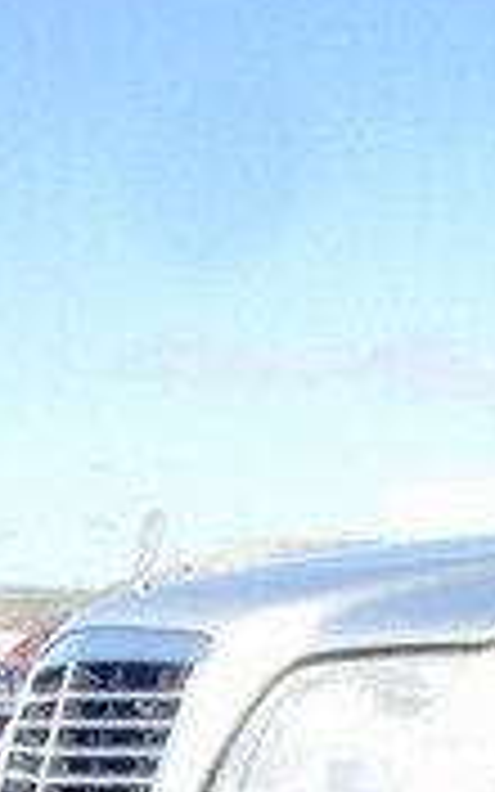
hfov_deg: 8.7
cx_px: 1359
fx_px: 2828
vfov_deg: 15.5
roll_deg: -1.3
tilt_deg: -5.3
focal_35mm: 131
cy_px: 907
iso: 50
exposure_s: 1/753
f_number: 2.4
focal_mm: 4.12
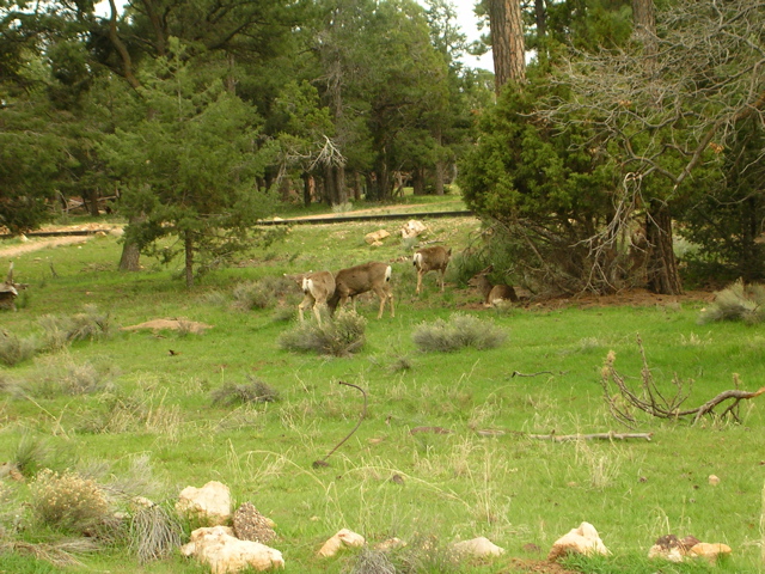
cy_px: 287
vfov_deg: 12.9
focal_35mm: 115
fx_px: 2541
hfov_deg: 17.1
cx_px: 382
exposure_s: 1/30
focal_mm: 17.4
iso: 56
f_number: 4.9
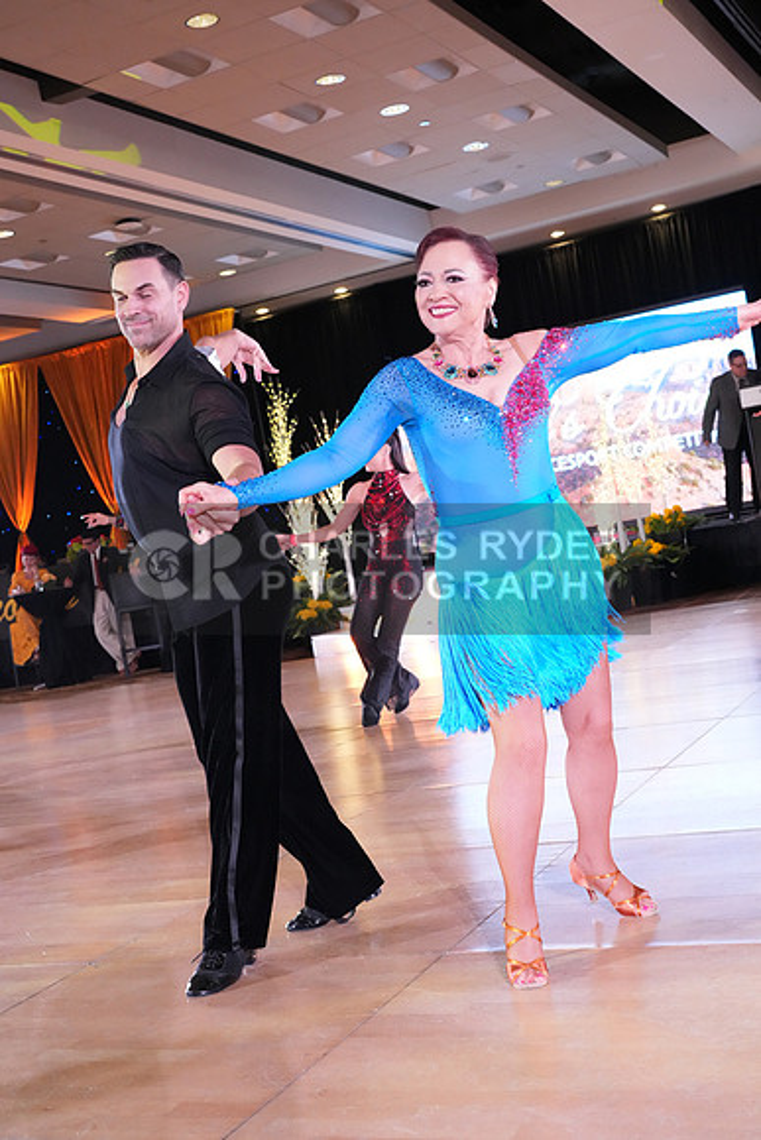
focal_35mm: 44
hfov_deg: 30.5
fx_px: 1394
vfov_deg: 44.5
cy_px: 570
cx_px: 380
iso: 8000
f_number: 6.3
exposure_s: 1/250
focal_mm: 44
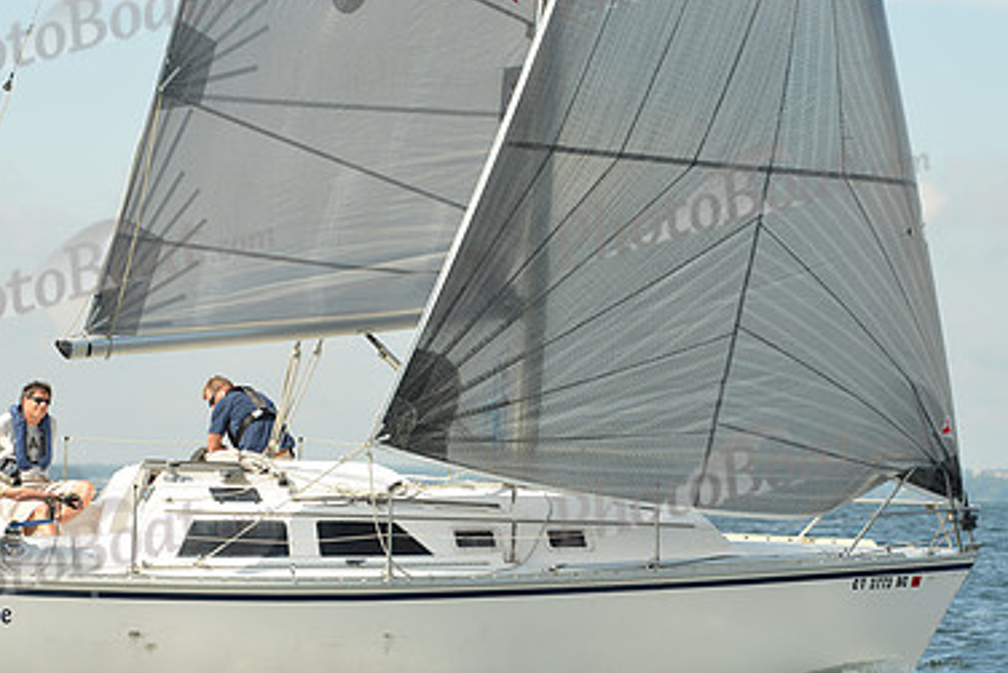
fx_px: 5014
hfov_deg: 11.5
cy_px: 377
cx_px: 416
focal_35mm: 179
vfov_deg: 7.7
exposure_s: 1/1600
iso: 320
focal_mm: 116
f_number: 6.3
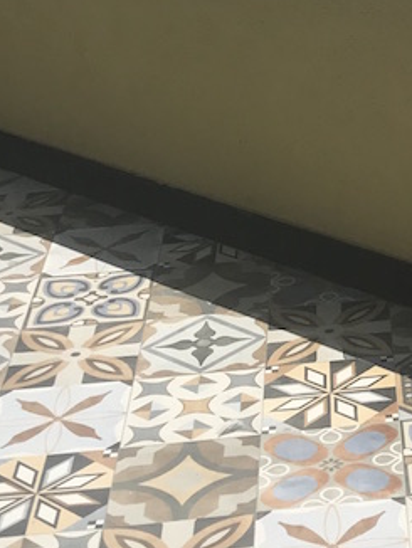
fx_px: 1632
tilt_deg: -17.5
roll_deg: +1.2
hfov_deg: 13.7
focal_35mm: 103
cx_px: 577
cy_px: 59
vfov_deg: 18.8
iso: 20
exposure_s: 1/4566
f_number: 1.8
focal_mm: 3.99
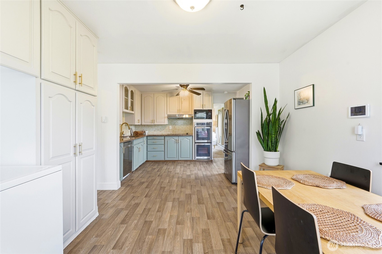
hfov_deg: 96.7
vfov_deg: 73.7
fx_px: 170
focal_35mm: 16
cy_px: 127
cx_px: 191
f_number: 9
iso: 400
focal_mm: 16
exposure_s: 1/250
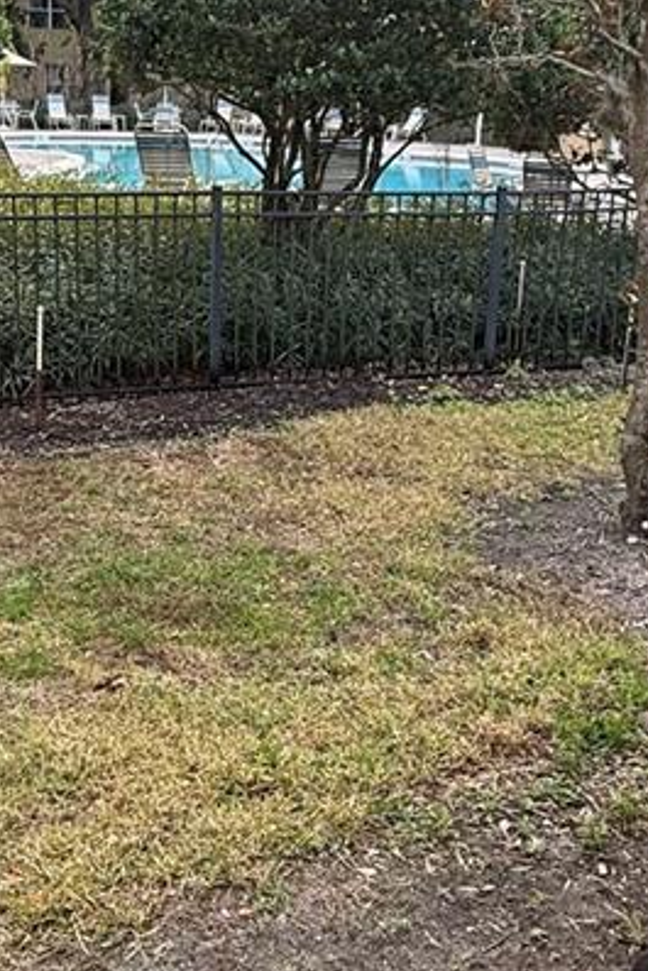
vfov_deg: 44.4
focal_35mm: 44
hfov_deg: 30.5
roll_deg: -2.1
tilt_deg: -16.7
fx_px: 1187
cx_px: 259
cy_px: 443
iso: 64
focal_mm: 2.22
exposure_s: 1/191
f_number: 2.2
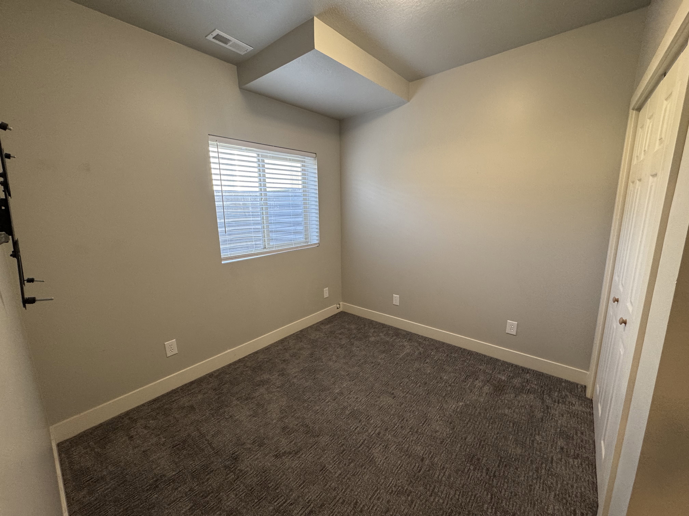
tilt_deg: -10.7
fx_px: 279
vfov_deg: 85.7
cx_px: 344
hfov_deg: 102.1
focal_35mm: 14
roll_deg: +0.8
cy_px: 258
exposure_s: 1/60
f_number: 2.2
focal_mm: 2.22
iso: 160
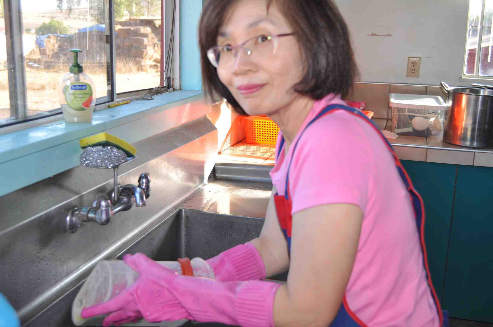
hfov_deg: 45.0
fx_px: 595
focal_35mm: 44
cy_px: 164
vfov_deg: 30.8
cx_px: 246
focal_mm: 29
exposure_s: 1/125
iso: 400
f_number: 4.5
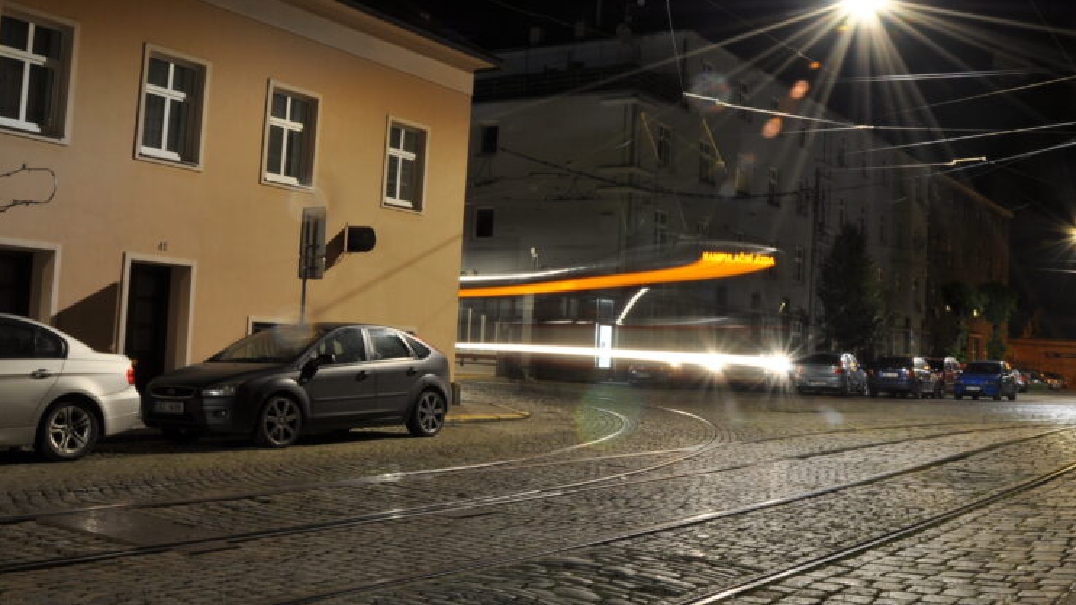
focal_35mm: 39
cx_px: 663
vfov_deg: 30.4
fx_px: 1112
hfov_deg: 51.2
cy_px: 274
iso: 250
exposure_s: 13
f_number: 22
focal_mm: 18
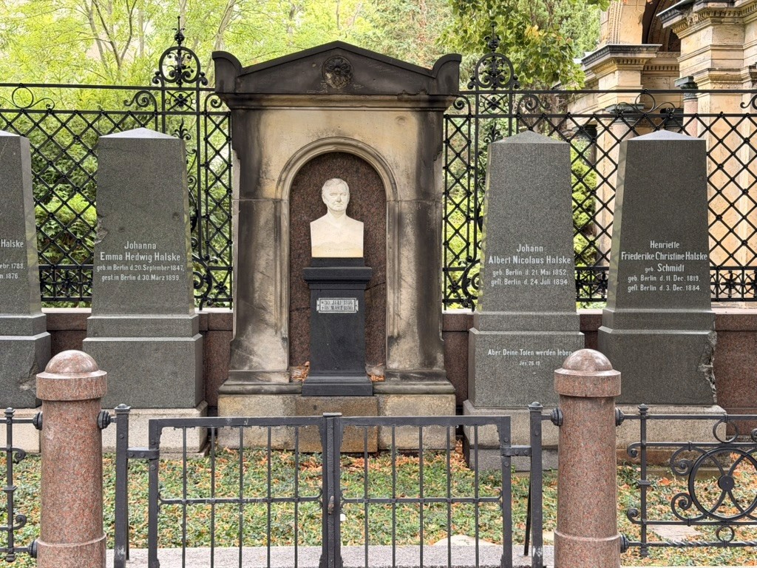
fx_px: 1050
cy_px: 284
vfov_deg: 30.3
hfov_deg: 39.7
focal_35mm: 48
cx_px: 378
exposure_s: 1/121
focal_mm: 6.76
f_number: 1.78
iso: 80
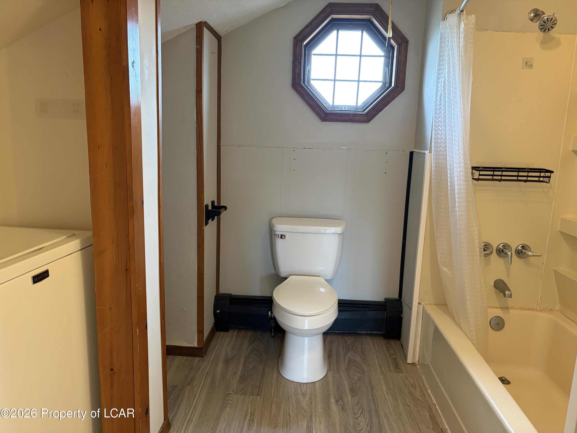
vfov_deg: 53.1
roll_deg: -1.2
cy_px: 216
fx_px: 433
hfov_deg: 67.3
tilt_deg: -9.4
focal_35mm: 26
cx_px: 288
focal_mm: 5.96
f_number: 1.6
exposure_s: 1/60
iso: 250
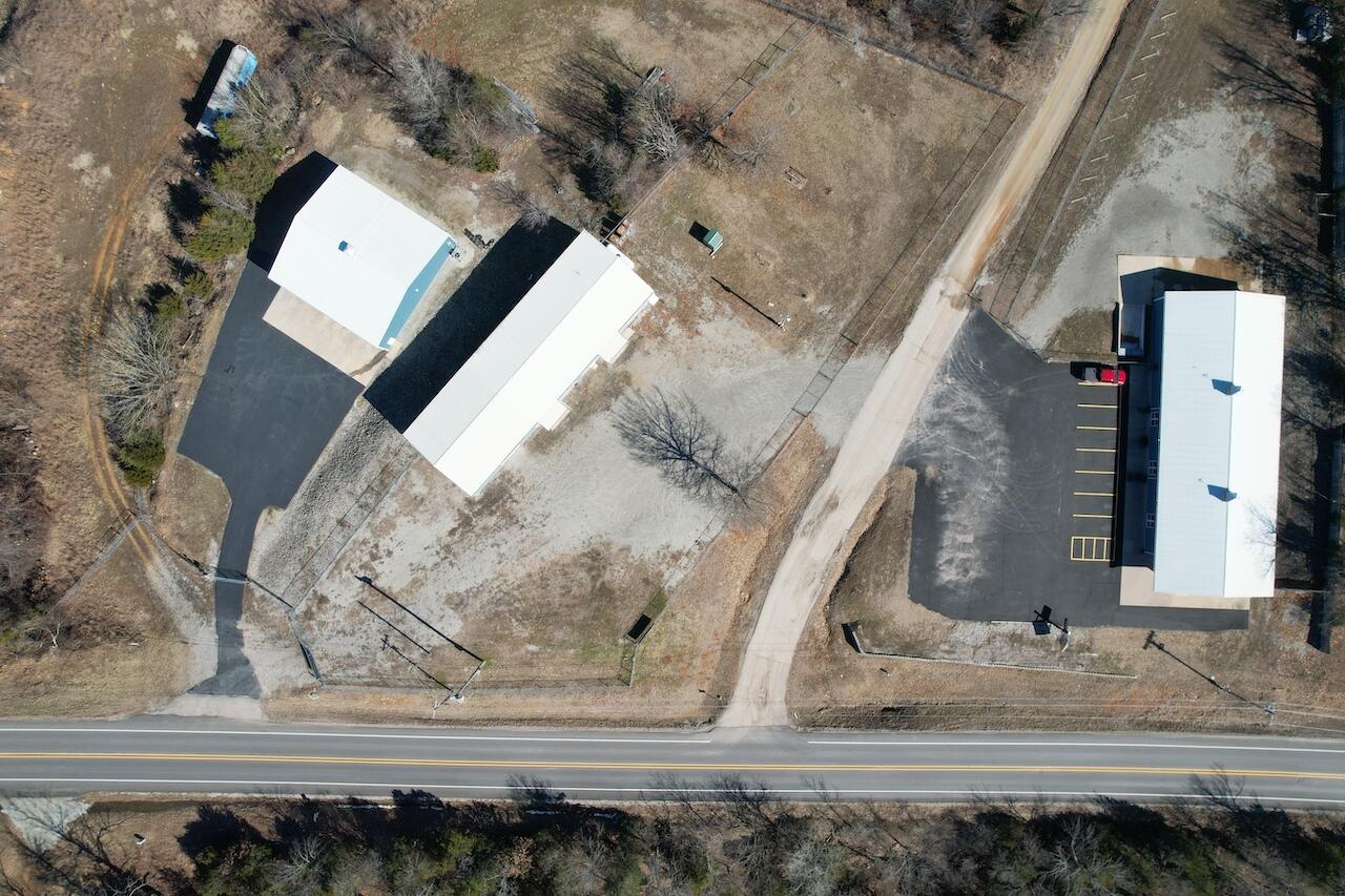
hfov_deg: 78.6
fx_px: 822
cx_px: 672
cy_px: 448
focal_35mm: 22
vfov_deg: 57.2
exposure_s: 1/320
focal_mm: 8.38
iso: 200
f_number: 2.8
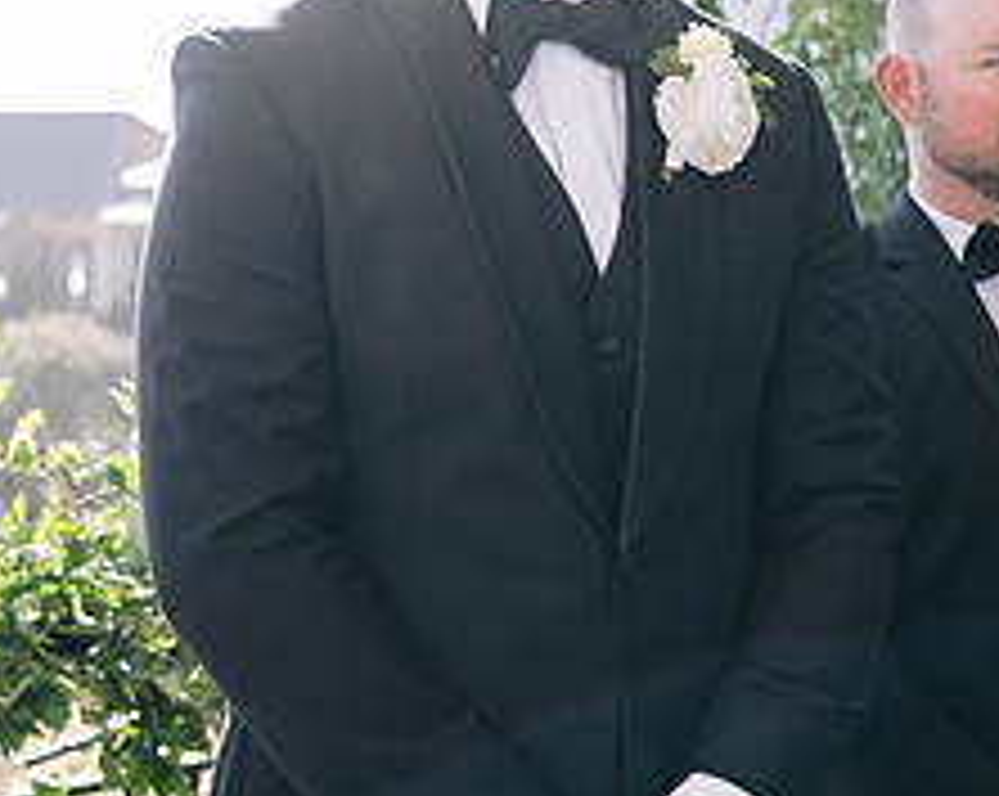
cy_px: 308
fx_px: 2539
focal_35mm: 86
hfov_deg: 22.3
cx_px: 477
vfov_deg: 17.8
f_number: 2.8
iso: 200
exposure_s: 1/800
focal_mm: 35
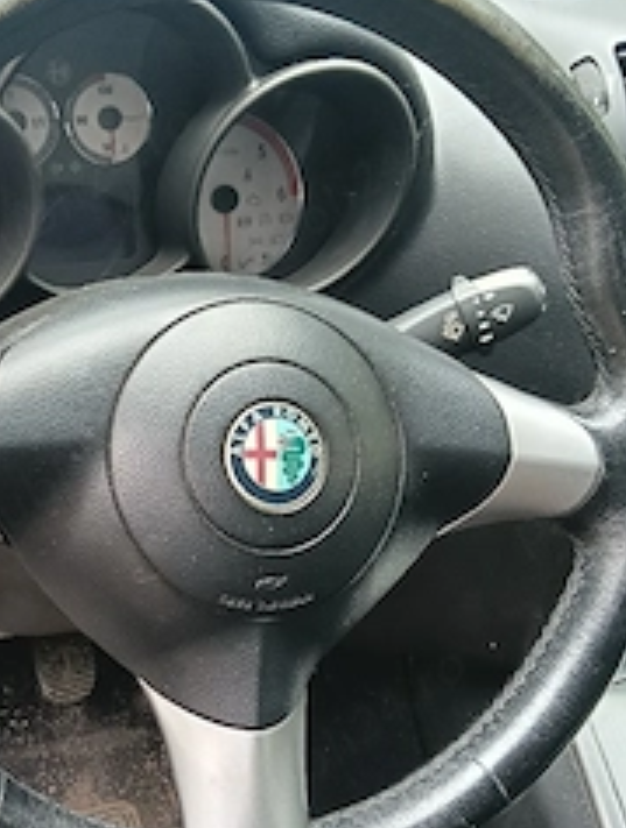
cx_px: 150
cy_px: 503
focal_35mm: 52
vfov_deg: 36.6
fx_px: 1248
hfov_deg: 27.7
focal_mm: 3.98
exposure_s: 1/33.3
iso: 125
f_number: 1.8
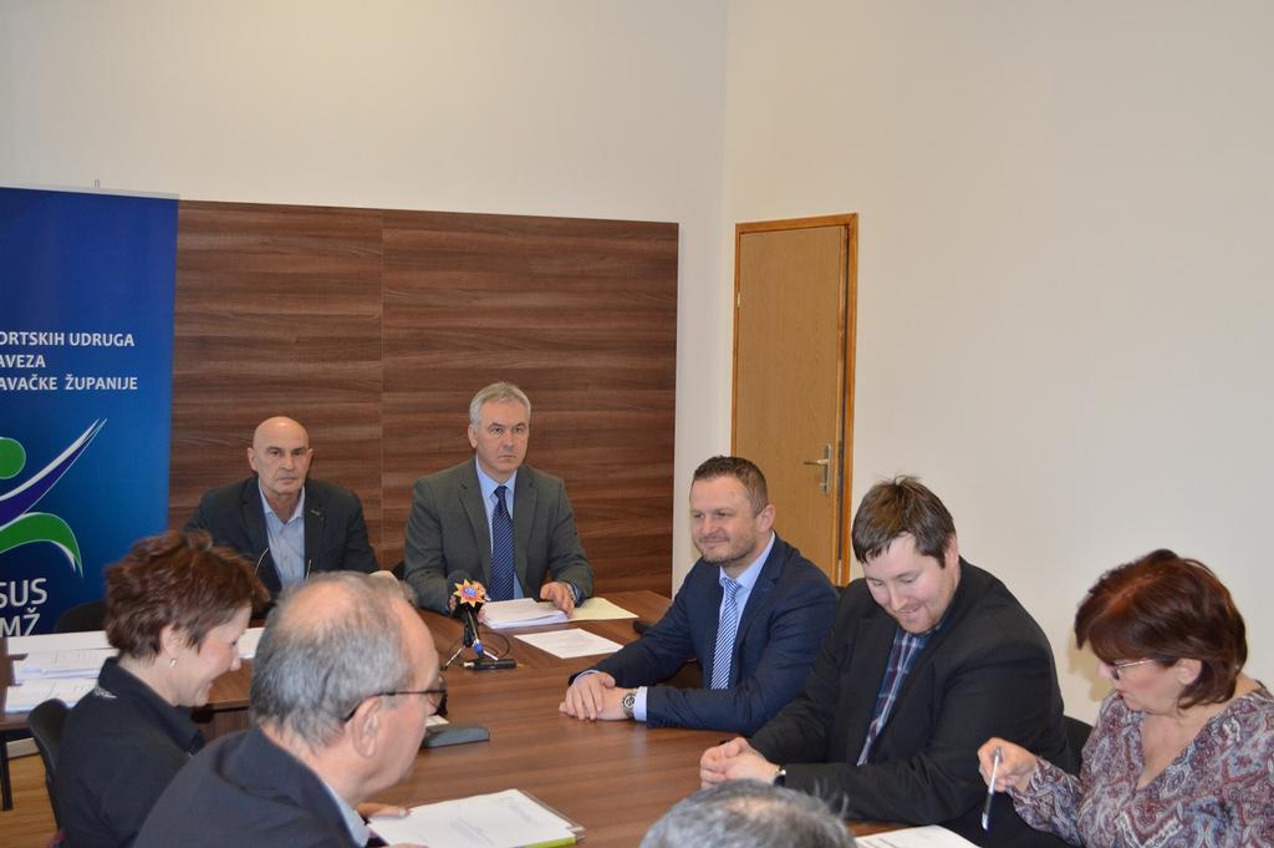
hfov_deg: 49.6
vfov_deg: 34.2
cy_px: 424
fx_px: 1379
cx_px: 637
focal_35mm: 39
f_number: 4.2
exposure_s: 1/60
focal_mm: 26
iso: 800
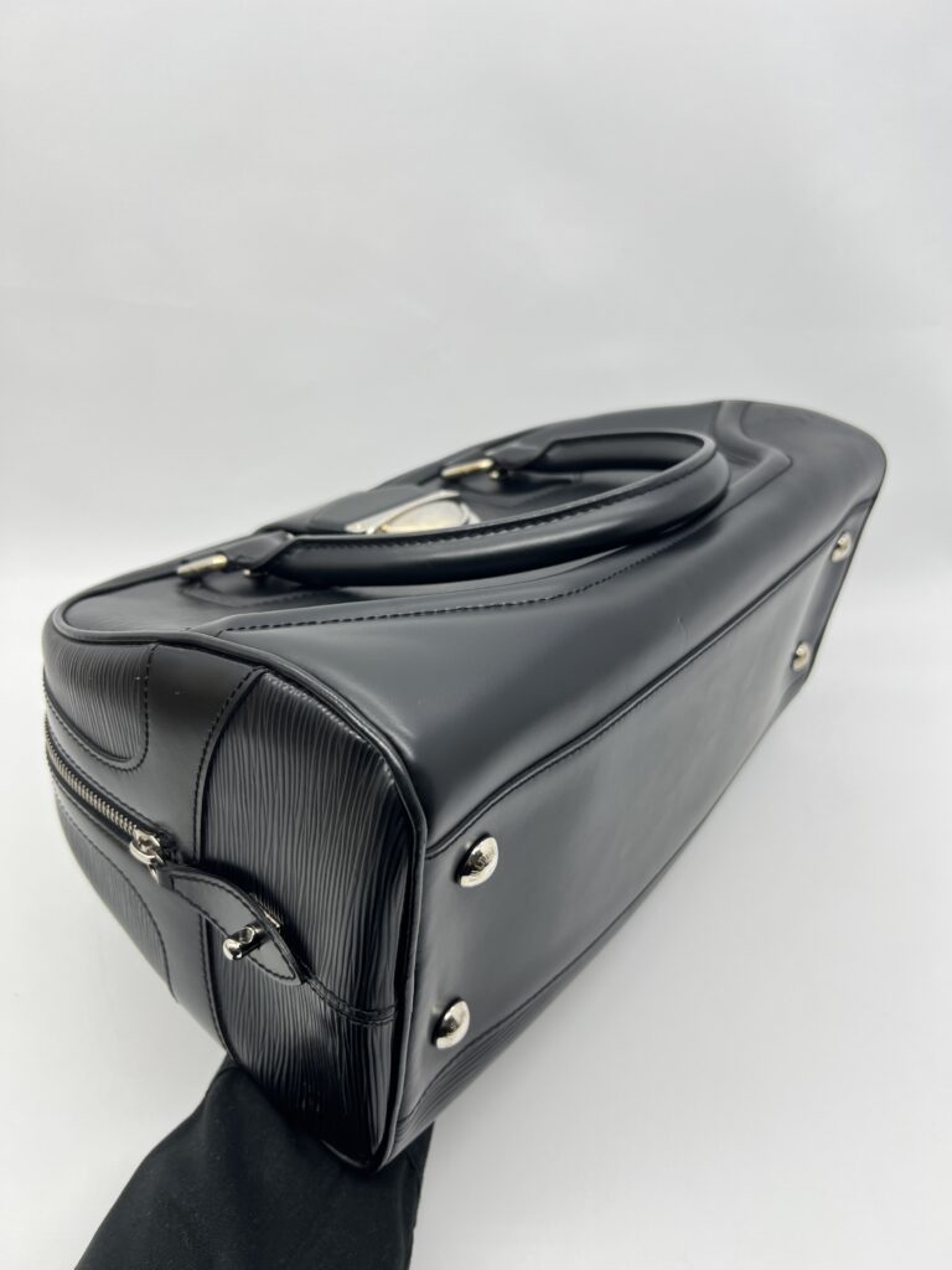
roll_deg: -1.6
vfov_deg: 67.3
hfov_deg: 53.1
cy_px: 635
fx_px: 953
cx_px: 476
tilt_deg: -35.5
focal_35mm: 26
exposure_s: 1/107
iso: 32
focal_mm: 5.7
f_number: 1.5
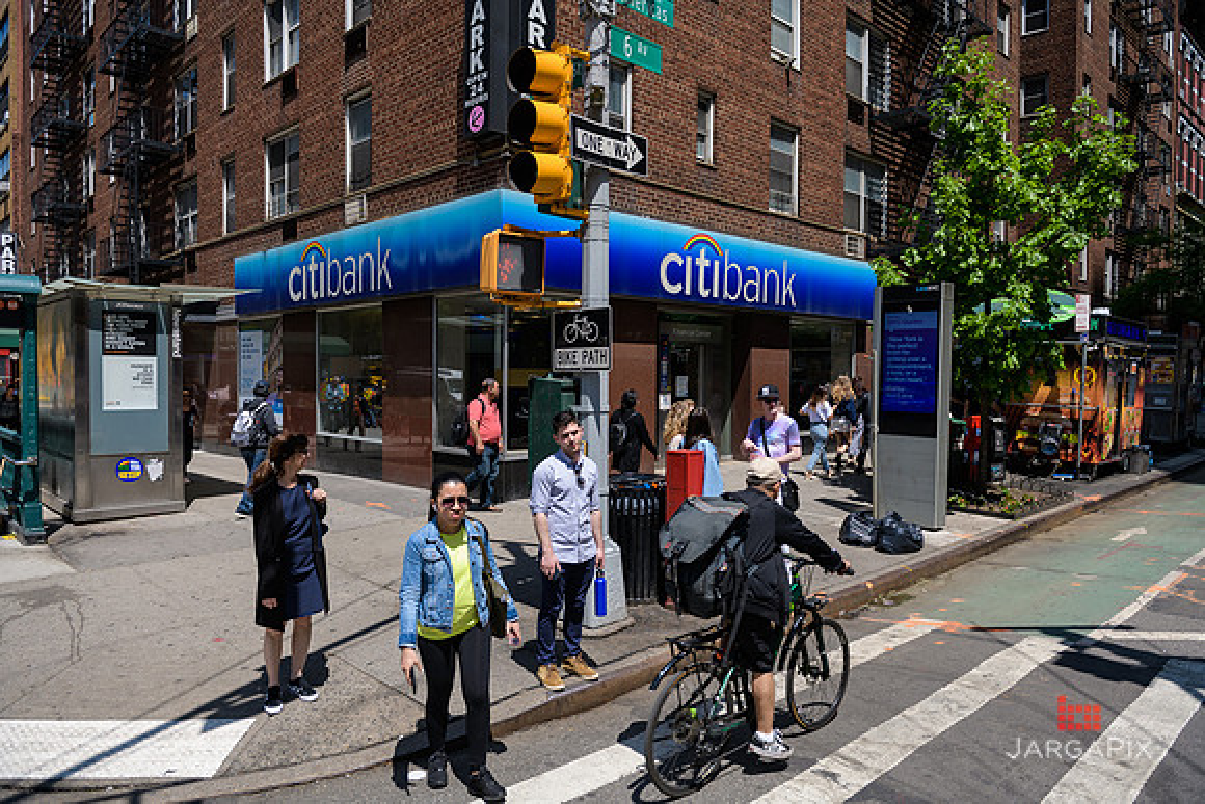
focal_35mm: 24
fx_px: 803
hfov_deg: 73.7
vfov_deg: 53.2
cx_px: 602
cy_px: 402
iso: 31
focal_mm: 24
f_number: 4
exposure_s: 1/400
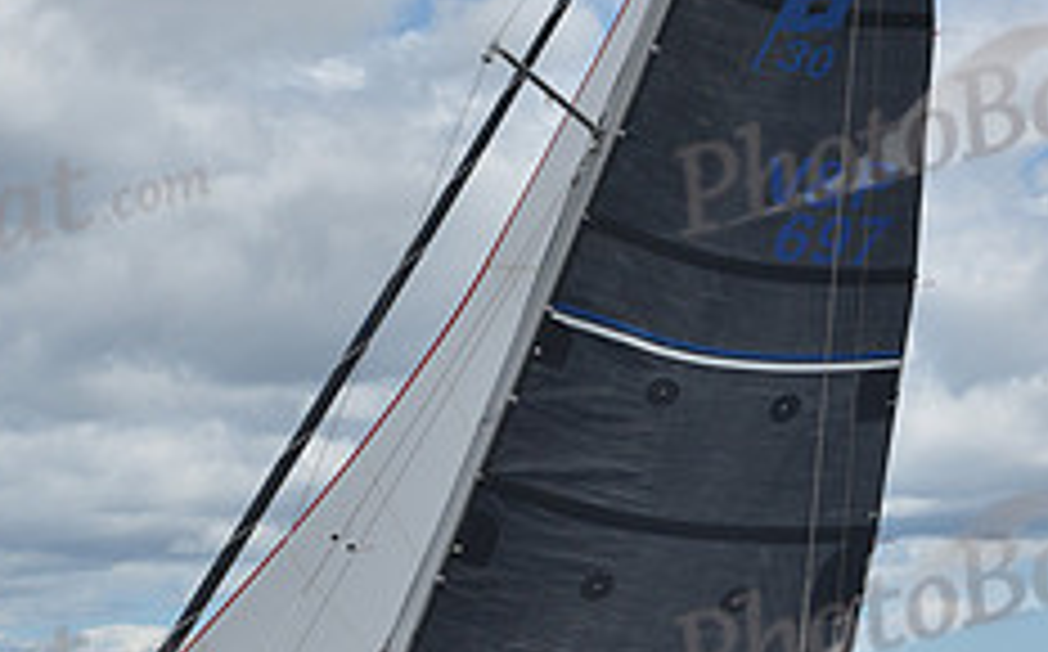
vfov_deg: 7.3
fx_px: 5078
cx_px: 443
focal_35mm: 178
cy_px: 418
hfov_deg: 11.8
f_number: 10
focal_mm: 70
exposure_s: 1/800
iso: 250
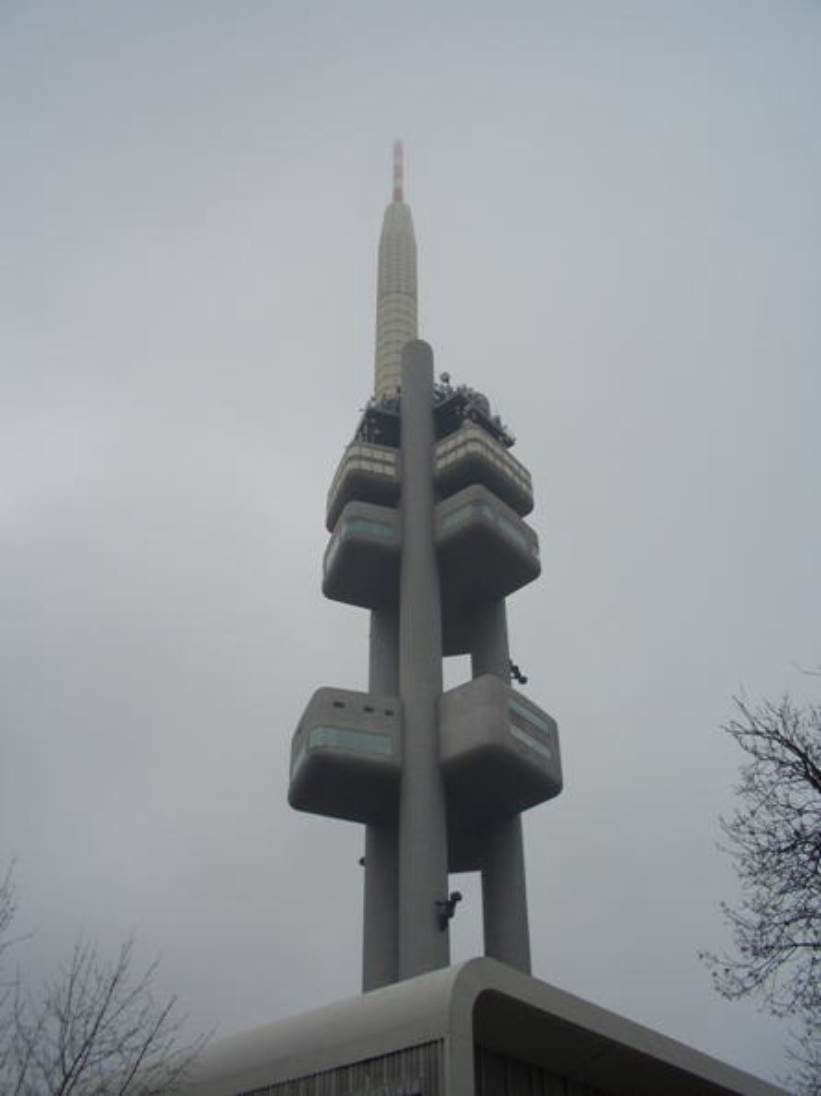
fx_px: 1108
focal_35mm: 35
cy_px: 548
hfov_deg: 40.7
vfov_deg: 52.6
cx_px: 410
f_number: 4.3
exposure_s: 1/160
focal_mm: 5.8
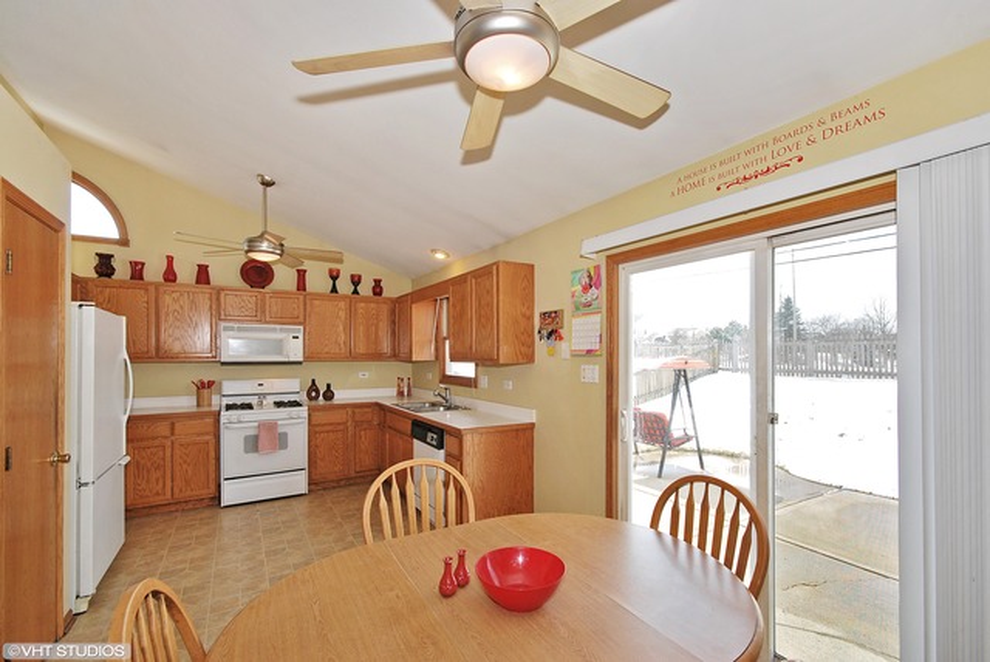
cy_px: 331
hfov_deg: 100.3
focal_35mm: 15
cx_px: 495
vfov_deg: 77.4
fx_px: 413
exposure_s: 1/80
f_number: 9
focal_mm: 10
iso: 200
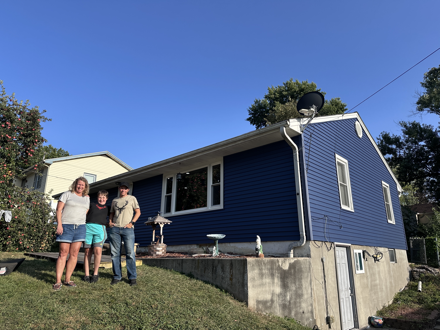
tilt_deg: +16.9
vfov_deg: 56.8
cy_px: 165
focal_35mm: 24
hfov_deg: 71.6
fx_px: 305
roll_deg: +0.3
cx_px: 220
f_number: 1.78
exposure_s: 1/3247
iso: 80
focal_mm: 6.86
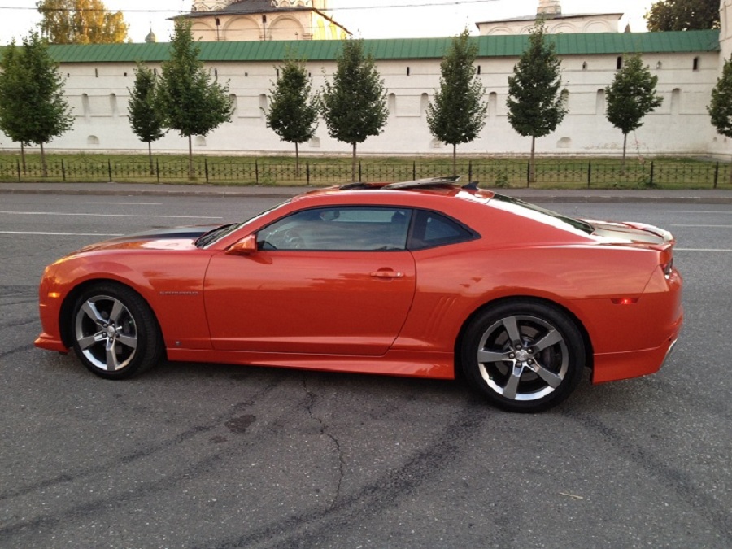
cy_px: 274
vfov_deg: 40.7
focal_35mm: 35
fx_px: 740
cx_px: 366
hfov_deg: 52.6
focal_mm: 4.28
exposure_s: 1/60
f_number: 2.4
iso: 64
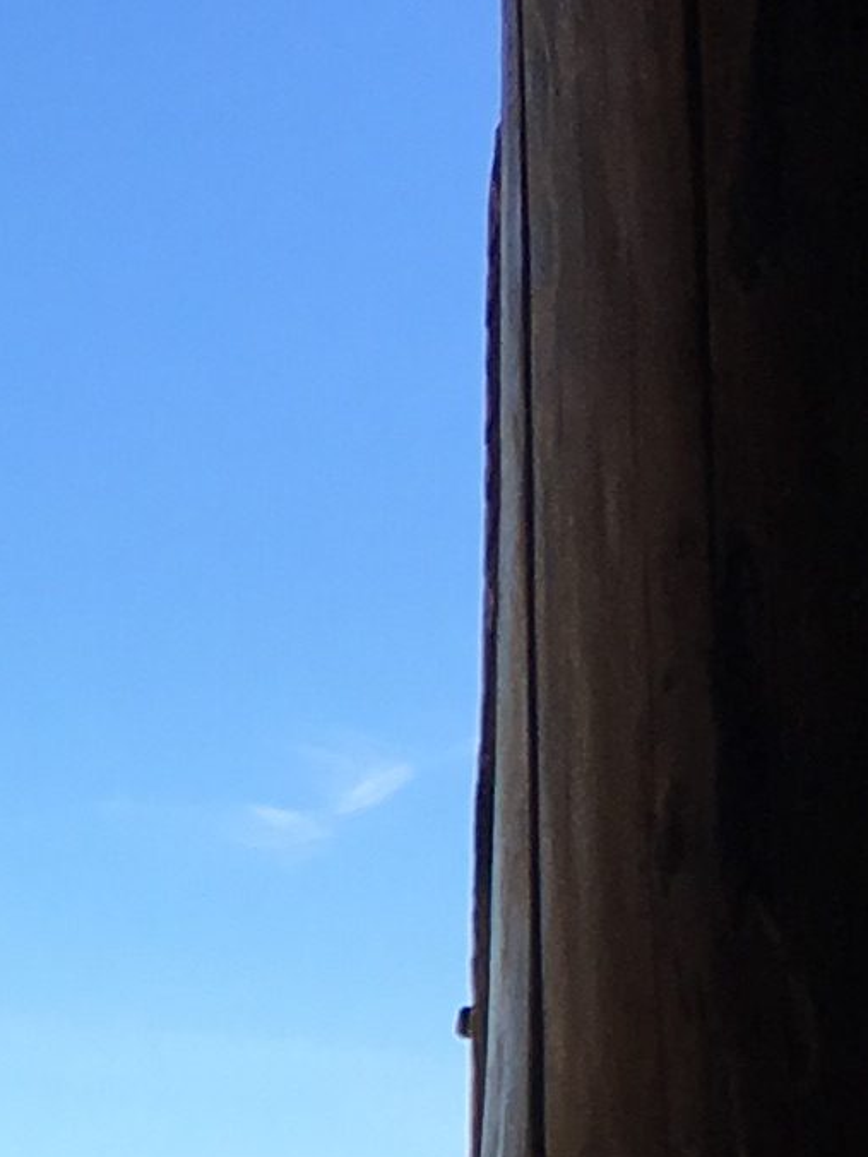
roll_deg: -4.0
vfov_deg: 10.9
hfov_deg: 8.1
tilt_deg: -7.0
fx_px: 5784
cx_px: -1044
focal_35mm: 173
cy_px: 1917
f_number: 2.2
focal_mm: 4.15
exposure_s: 1/1425
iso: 25
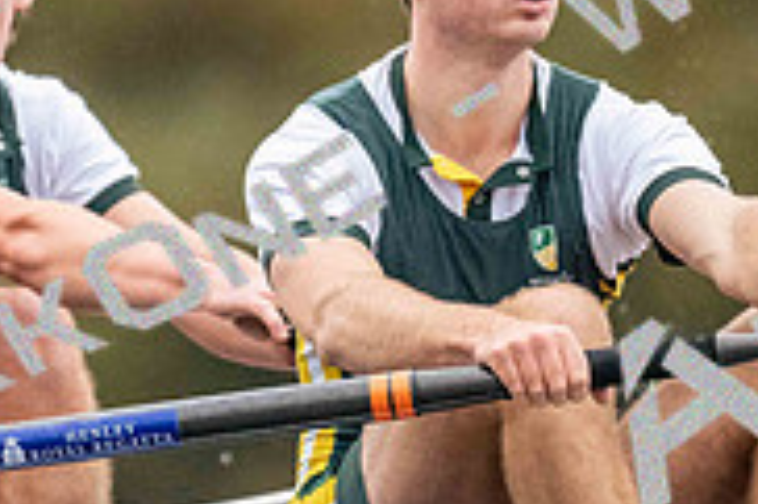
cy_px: 123
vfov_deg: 0.7
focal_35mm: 1913
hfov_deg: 1.1
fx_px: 40242
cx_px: 262
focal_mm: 600
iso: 5600
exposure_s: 1/2500
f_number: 4
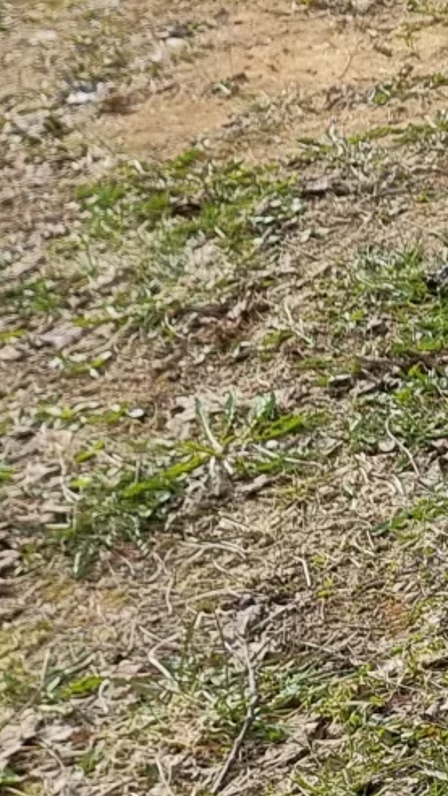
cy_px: 298
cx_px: 1399
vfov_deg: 20.9
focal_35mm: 102
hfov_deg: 9.2
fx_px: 2153
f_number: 1.8
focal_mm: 6.7
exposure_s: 1/474
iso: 50
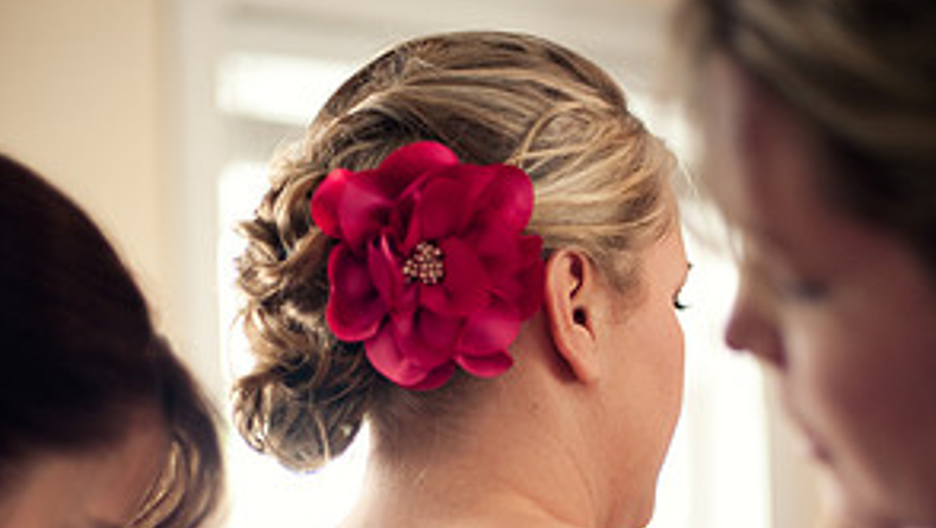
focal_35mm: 80
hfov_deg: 26.5
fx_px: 1987
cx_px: 470
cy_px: 620
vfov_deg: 14.7
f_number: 1.4
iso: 400
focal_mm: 50
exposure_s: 1/320
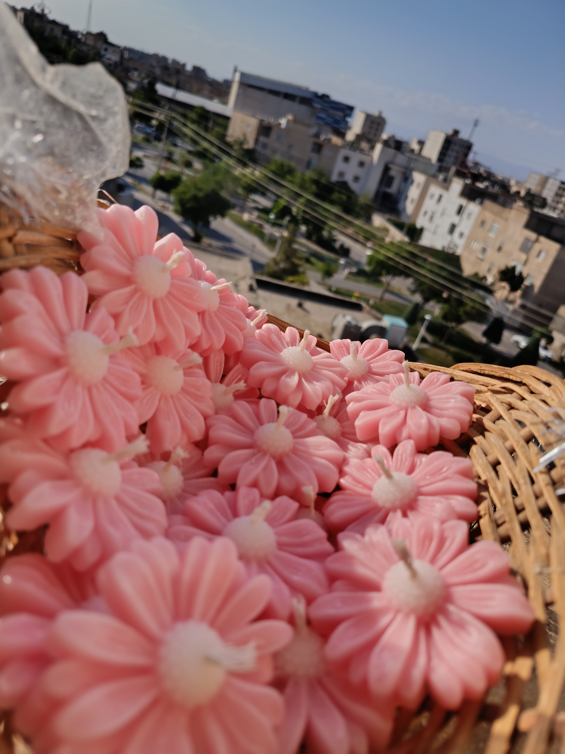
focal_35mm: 24
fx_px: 522
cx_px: 282
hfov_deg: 56.8
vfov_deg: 71.6
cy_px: 377
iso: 51
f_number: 1.7
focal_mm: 5.24
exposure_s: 1/519
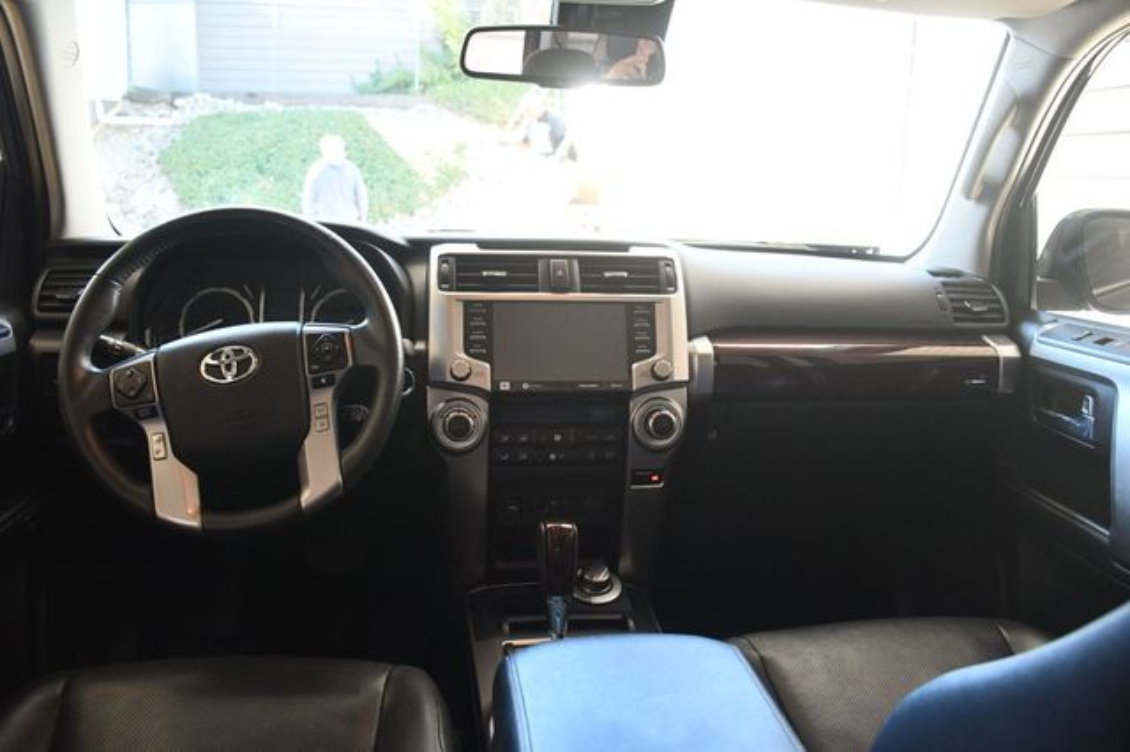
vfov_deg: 47.9
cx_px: 565
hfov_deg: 67.4
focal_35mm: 27
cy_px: 376
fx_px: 847
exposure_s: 1/125
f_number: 3.5
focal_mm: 18
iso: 1250
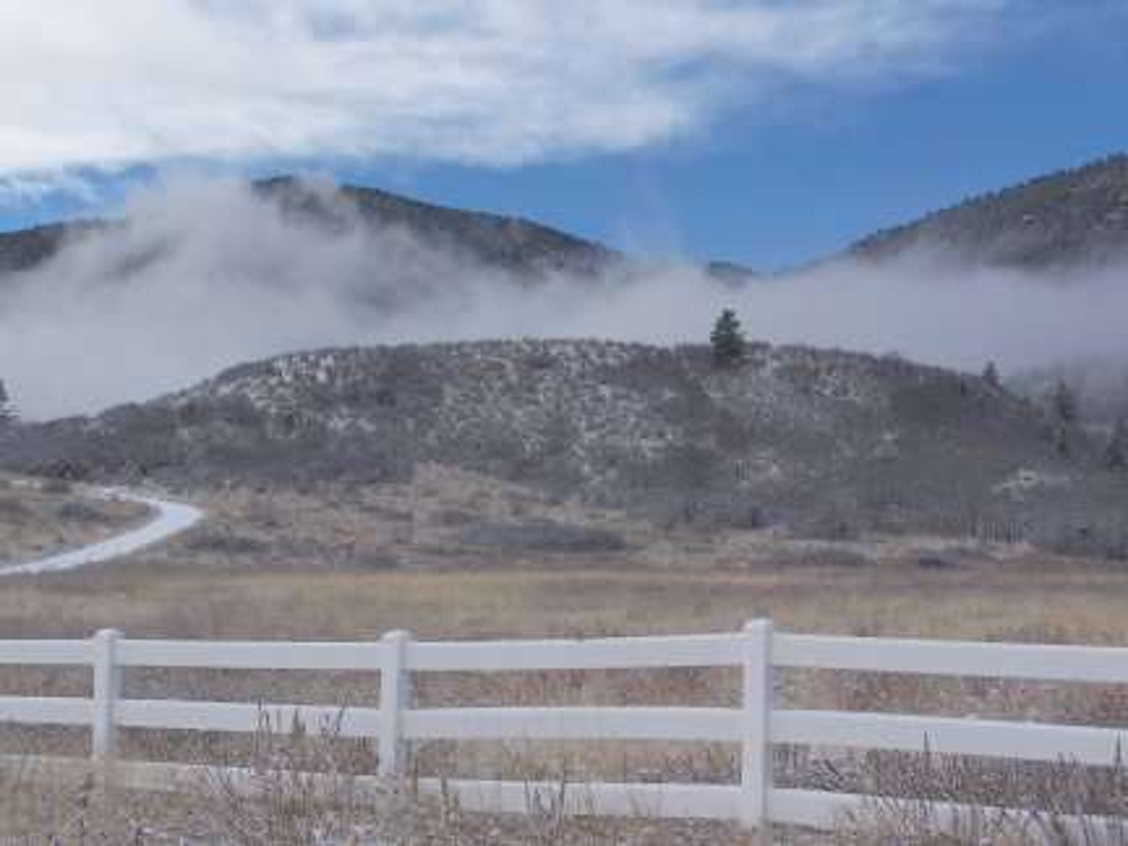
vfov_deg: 24.8
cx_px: 564
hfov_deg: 32.7
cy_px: 423
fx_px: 1923
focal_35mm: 59
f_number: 4.5
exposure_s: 1/800
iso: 80
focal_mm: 9.8
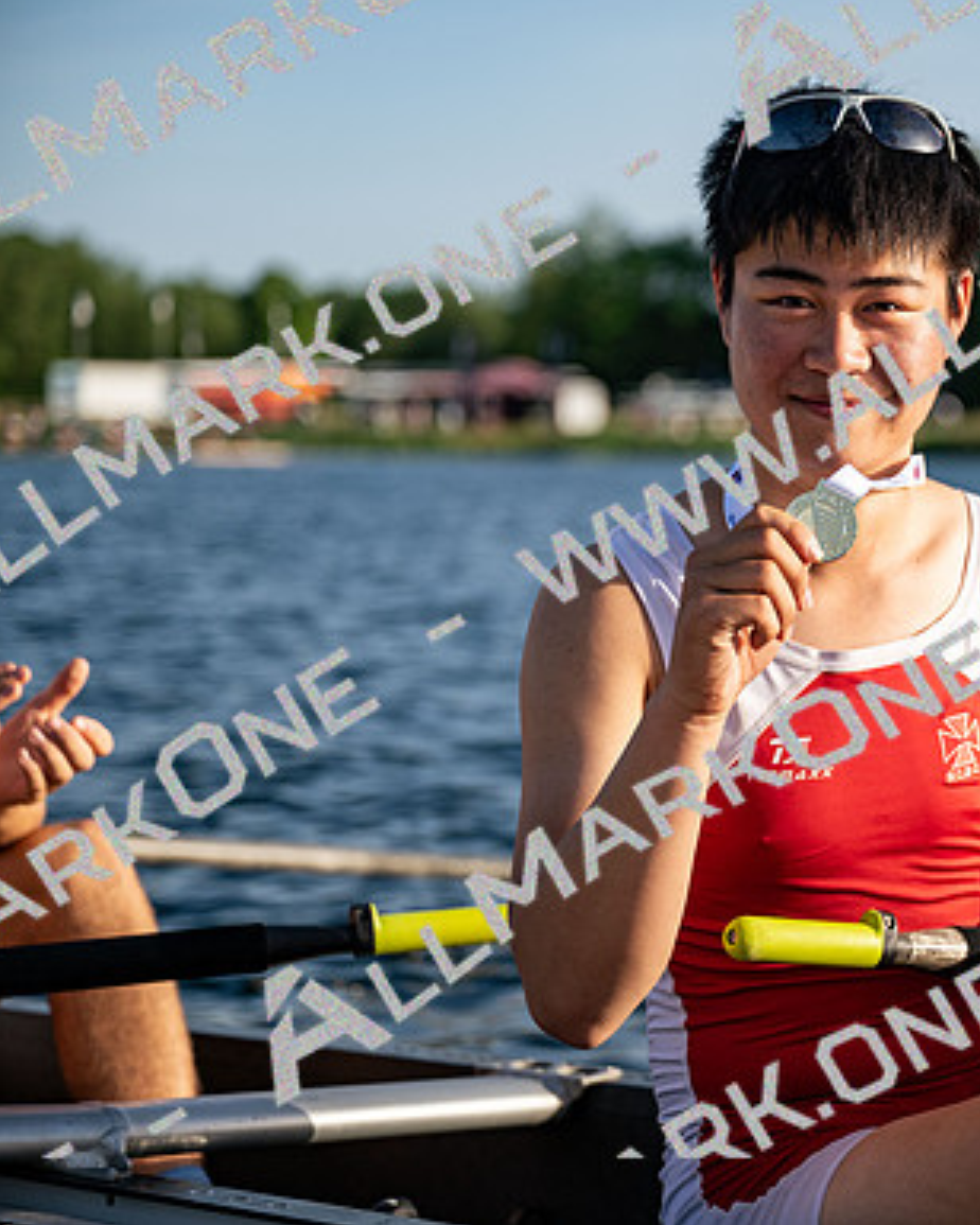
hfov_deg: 16.5
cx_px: 910
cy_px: 612
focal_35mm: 92
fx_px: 3335
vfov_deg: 20.8
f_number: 2.8
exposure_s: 1/1600
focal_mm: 65
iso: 64
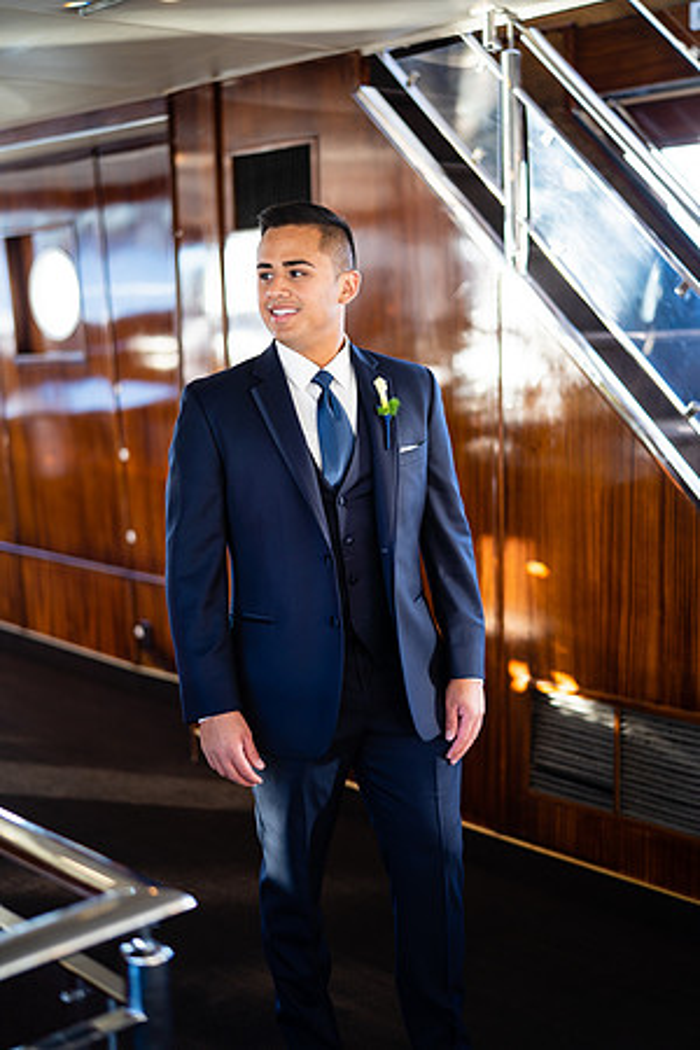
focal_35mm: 50
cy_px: 525
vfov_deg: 39.6
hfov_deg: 27.0
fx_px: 1458
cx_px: 350
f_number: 1.4
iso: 160
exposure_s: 1/200
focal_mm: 50
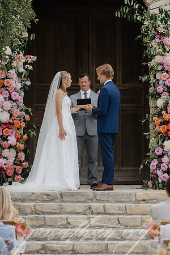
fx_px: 1417
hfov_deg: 6.9
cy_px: 128
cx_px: 85
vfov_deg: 10.3
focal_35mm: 200
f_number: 2.8
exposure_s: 1/2000
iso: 500
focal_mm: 200
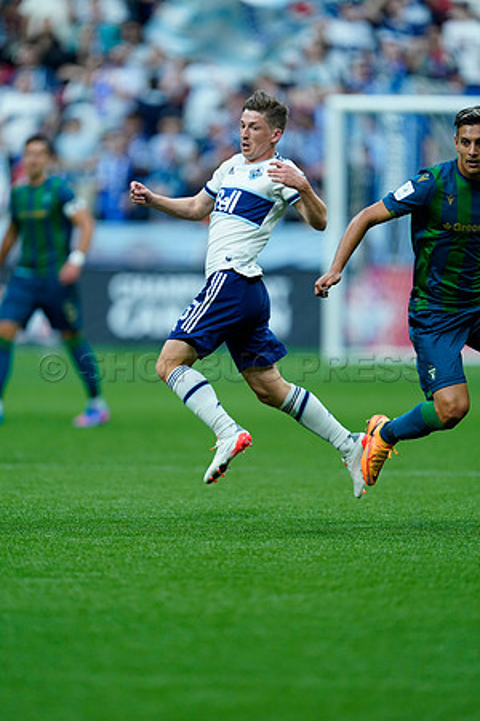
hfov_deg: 2.3
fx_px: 11999
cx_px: 240
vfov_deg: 3.4
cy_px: 360
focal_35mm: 600
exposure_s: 1/1600
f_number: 4
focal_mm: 600
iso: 3200
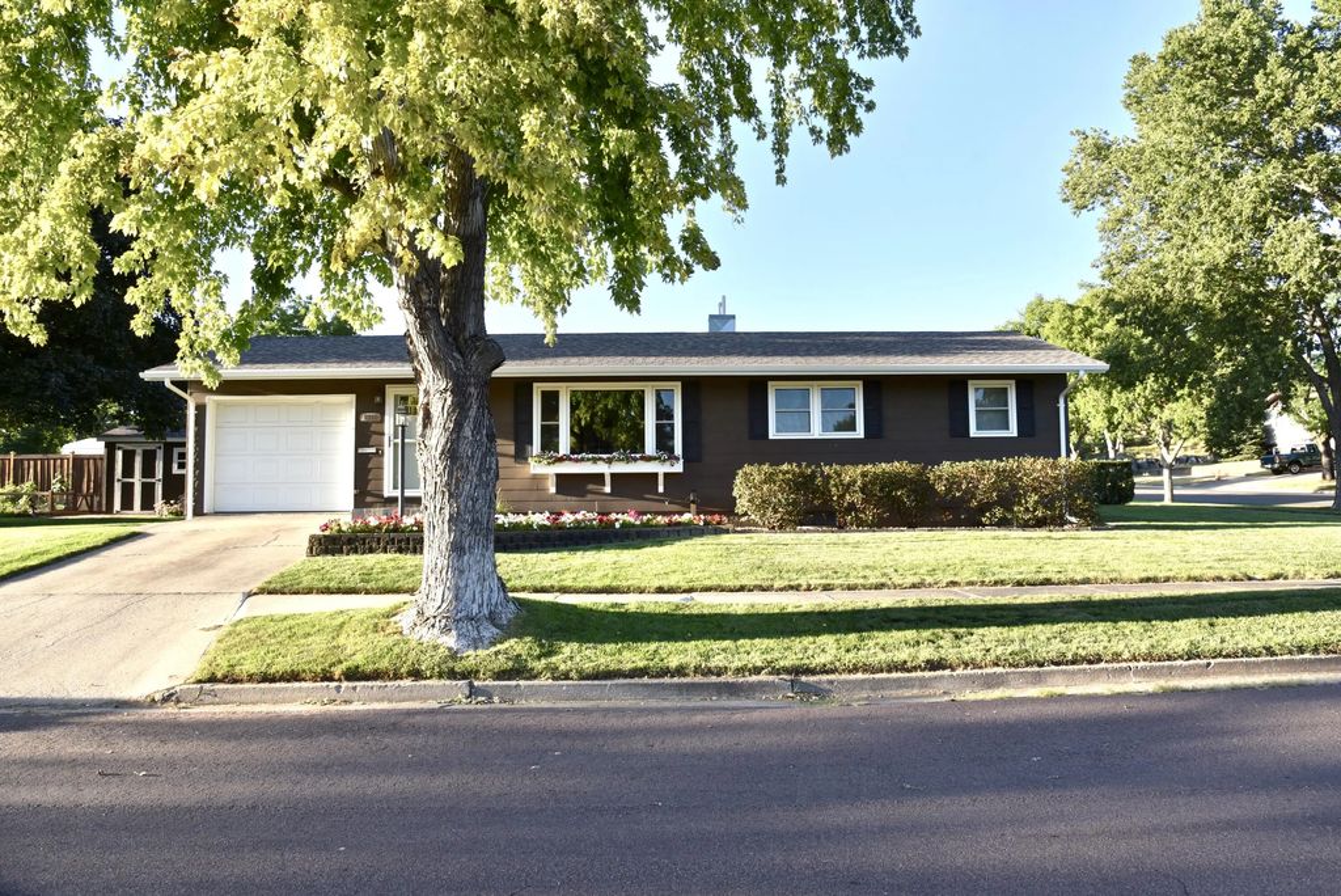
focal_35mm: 24
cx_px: 670
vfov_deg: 53.2
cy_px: 448
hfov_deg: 73.7
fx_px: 894
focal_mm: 24
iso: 360
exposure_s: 1/250
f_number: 8
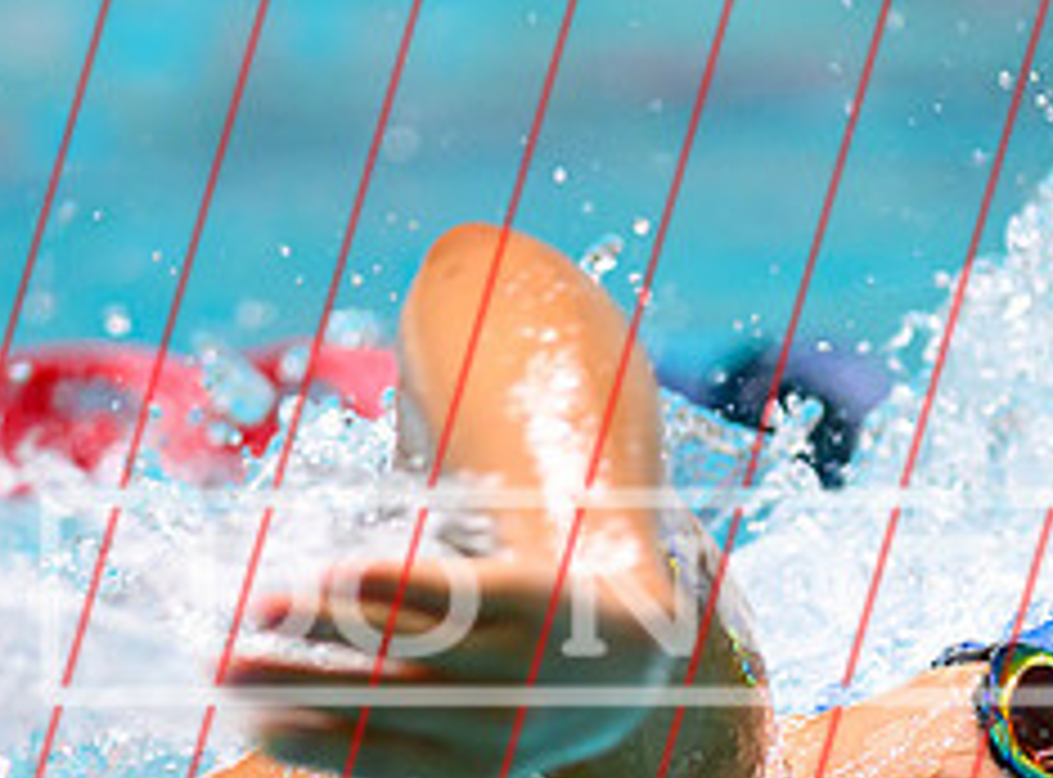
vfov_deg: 1.3
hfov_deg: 1.8
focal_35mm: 1123
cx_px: 833
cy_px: 730
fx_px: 33987
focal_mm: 300
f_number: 2.8
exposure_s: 1/800
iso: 2000
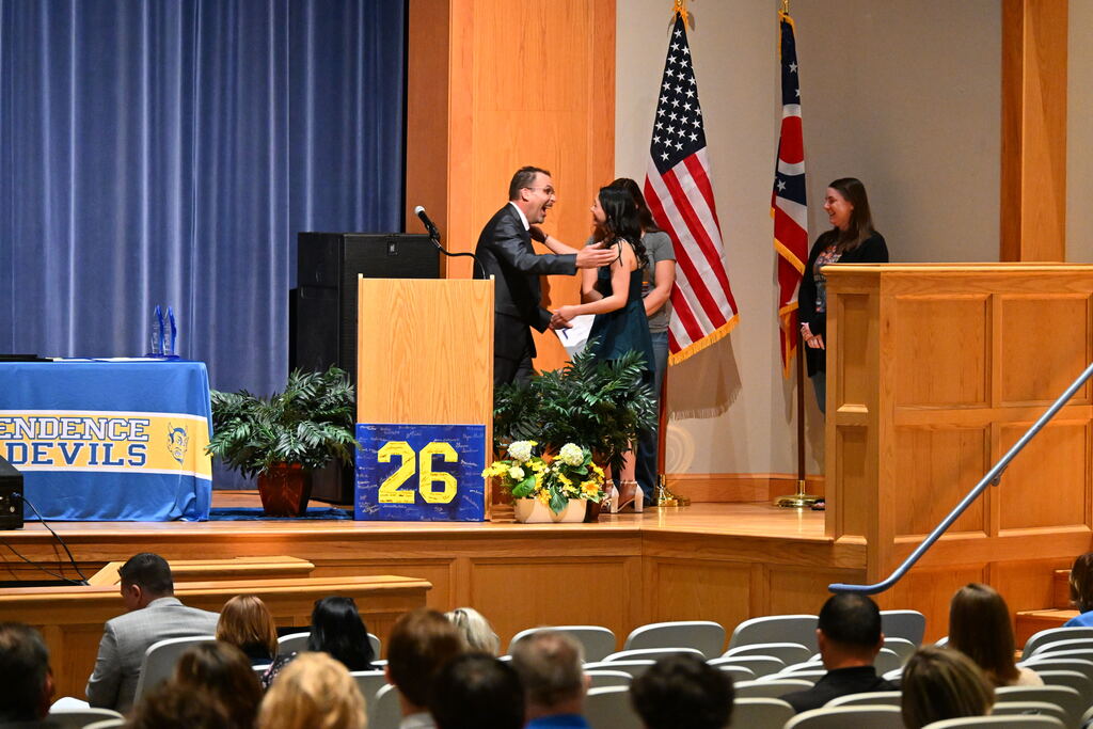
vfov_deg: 6.9
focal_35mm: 200
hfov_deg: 10.3
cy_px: 364
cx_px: 546
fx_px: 6073
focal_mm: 200
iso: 12800
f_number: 6.3
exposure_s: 1/100
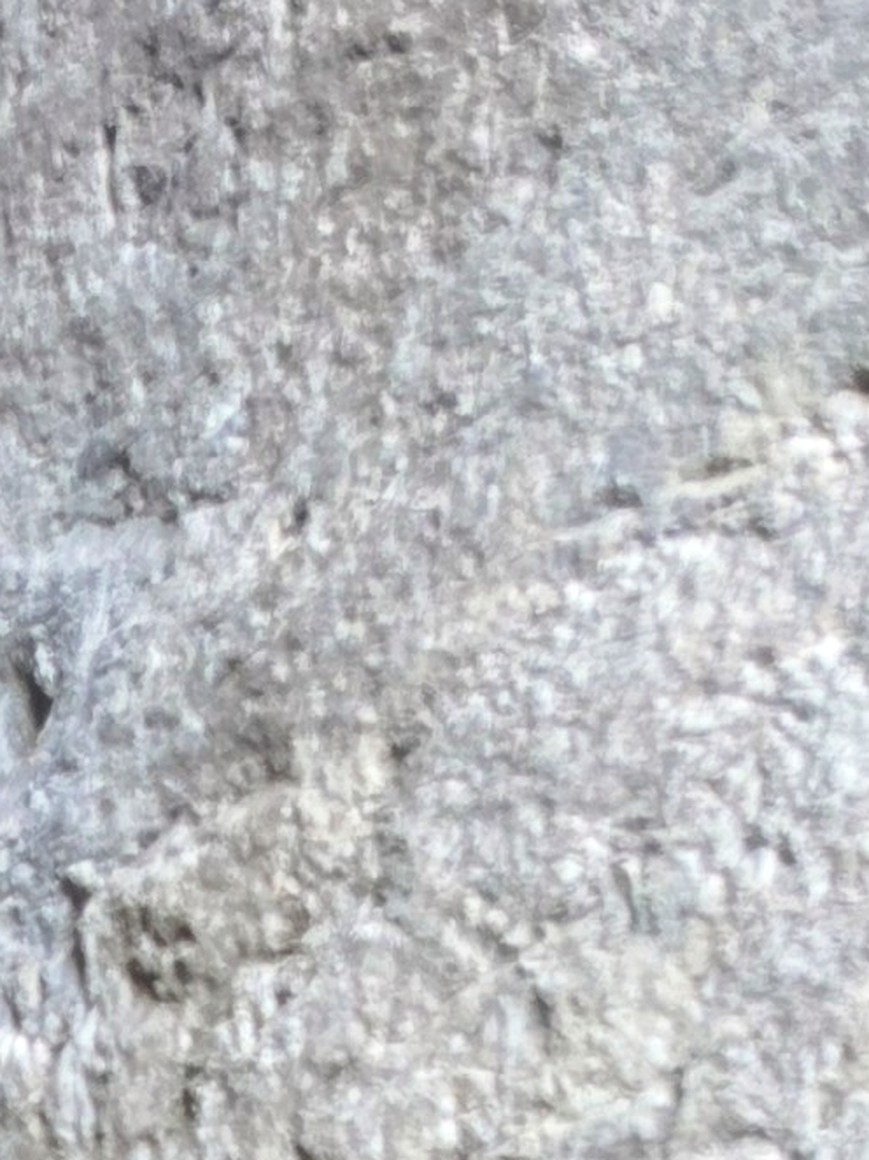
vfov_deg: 12.5
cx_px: -1065
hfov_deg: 9.7
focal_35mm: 139
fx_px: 4656
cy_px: 2322
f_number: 1.4
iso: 160
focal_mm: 6.5
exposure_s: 1/120
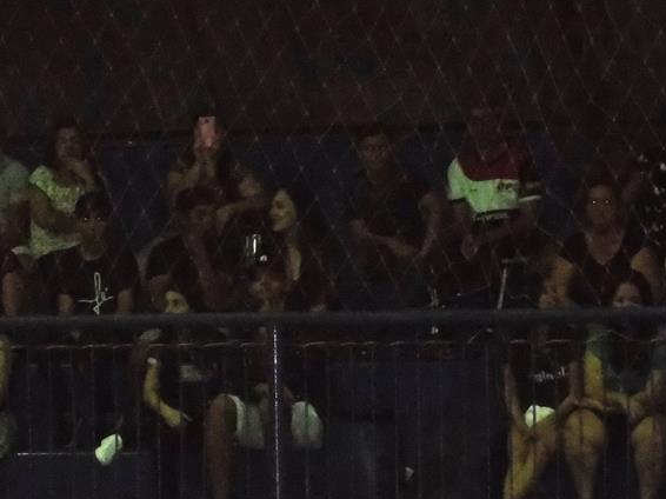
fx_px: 4942
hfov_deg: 7.7
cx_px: 395
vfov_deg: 5.8
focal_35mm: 257
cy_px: 444
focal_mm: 25
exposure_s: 1/60
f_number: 4.7
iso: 1600
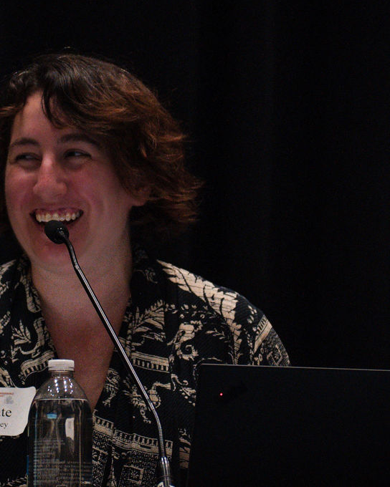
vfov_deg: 3.0
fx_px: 9176
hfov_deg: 2.4
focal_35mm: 636
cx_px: 109
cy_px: 243
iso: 3200
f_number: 6.3
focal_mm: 300
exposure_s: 1/200
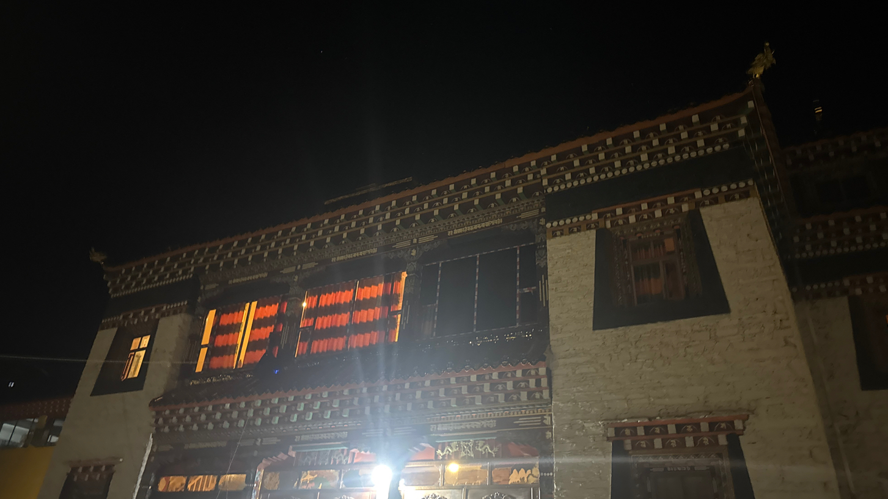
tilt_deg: +31.0
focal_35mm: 27
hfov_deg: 69.9
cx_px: 446
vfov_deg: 42.8
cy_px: 213
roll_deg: -5.1
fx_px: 636
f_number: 1.78
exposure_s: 1/15
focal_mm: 6.76
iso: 3200
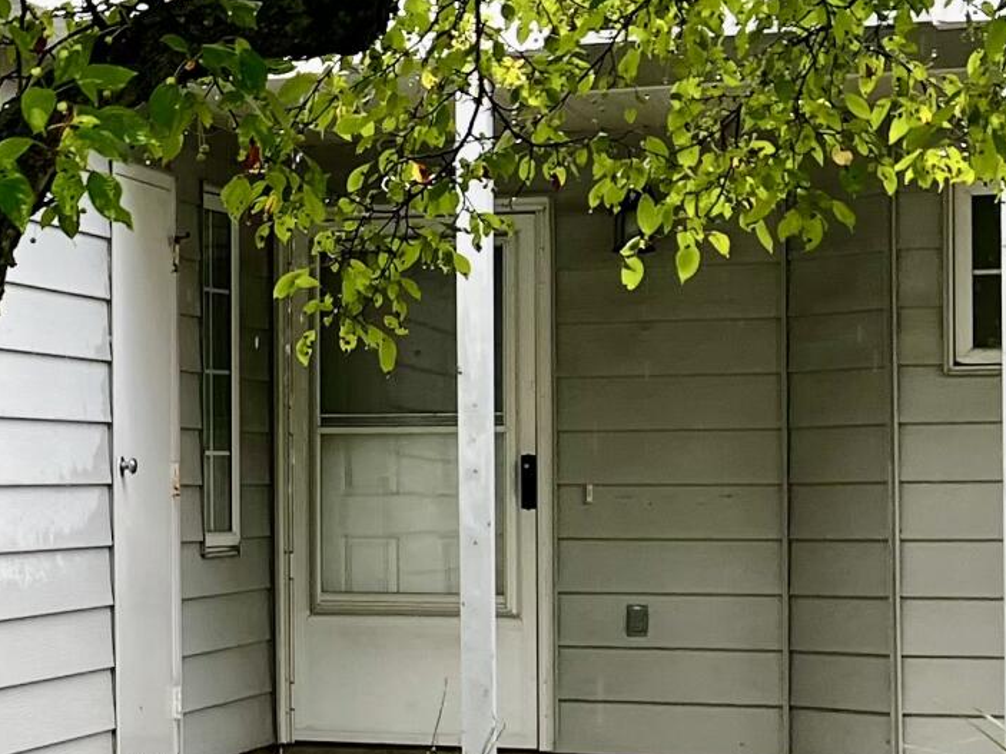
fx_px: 3225
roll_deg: +0.1
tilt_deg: +0.8
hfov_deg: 16.2
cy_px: 451
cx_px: -512
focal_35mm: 111
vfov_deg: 13.3
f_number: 1.5
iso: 50
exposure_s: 1/121
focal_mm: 5.7
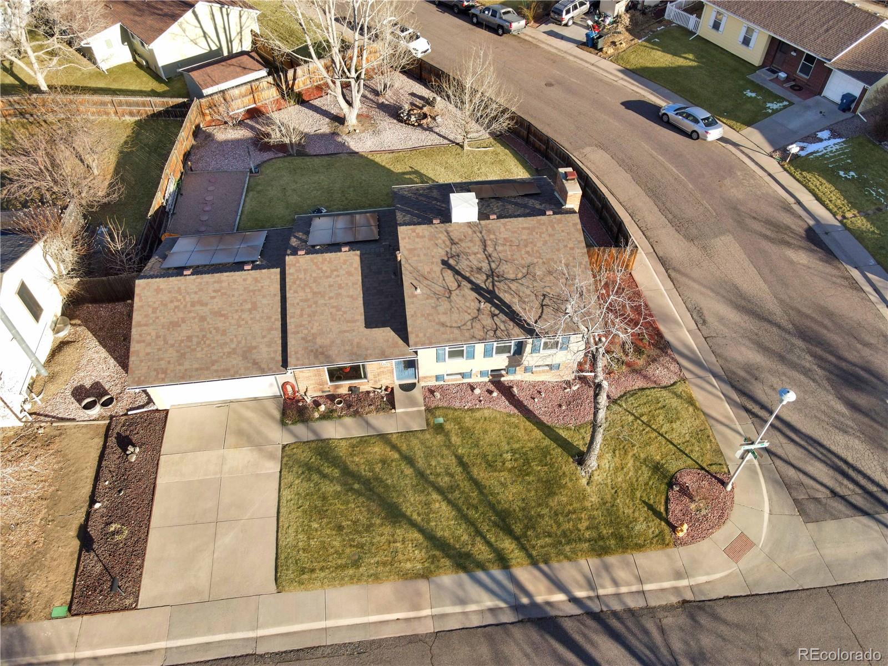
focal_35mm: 24
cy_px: 333
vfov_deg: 56.8
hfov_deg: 71.6
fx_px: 616
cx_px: 444
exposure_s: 1/320
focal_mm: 4.5
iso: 100
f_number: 2.8
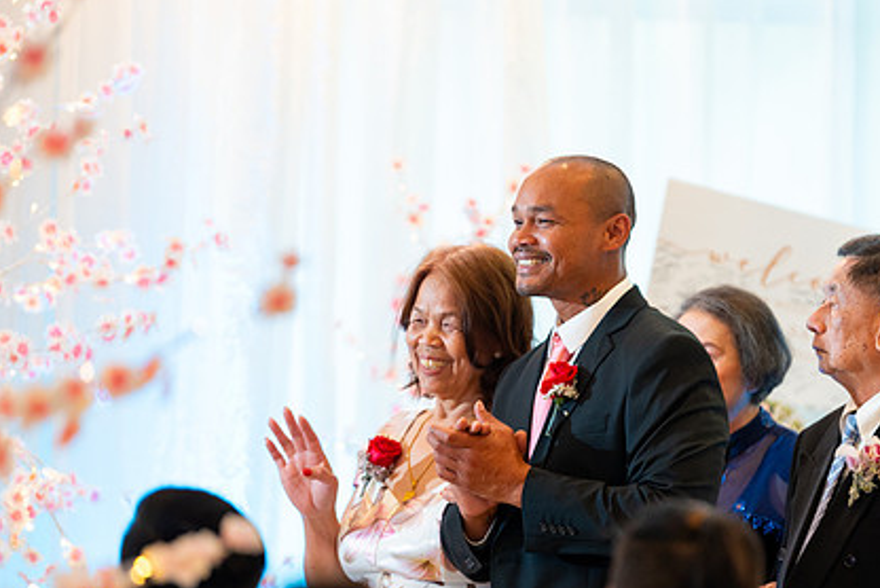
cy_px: 369
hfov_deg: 8.7
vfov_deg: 5.8
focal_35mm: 237
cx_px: 592
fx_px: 5797
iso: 800
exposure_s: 1/160
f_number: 2.8
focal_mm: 170
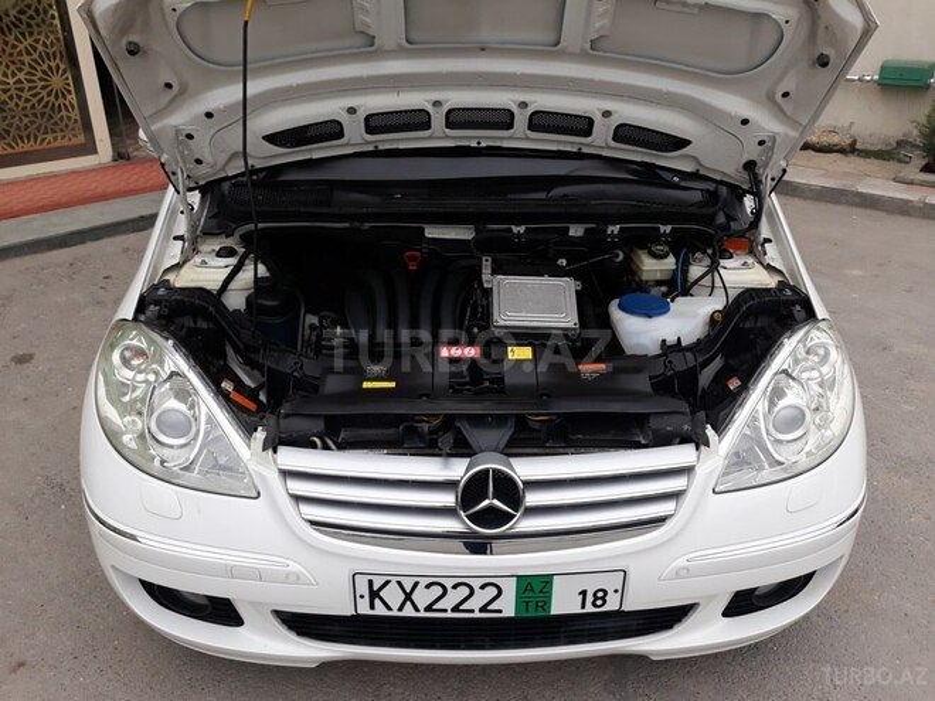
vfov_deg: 51.4
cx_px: 468
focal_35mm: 27
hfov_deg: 65.3
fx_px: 729
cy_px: 350
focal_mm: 3.71
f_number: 1.7
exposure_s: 1/197
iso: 40
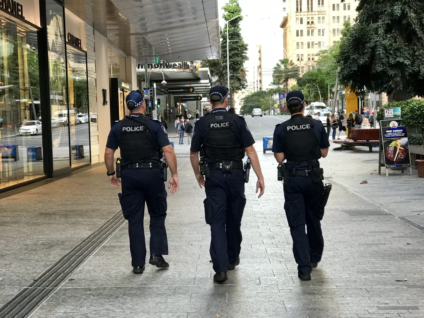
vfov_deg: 25.7
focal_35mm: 57
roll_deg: +1.2
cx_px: 212
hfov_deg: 33.8
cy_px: 159
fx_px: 698
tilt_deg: -3.0
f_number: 2.8
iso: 64
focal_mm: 6.6
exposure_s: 1/50
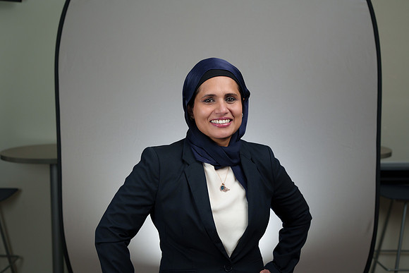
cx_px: 204
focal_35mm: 50
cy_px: 136
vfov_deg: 27.0
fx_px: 568
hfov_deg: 39.6
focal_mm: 50
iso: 640
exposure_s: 1/250
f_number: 4
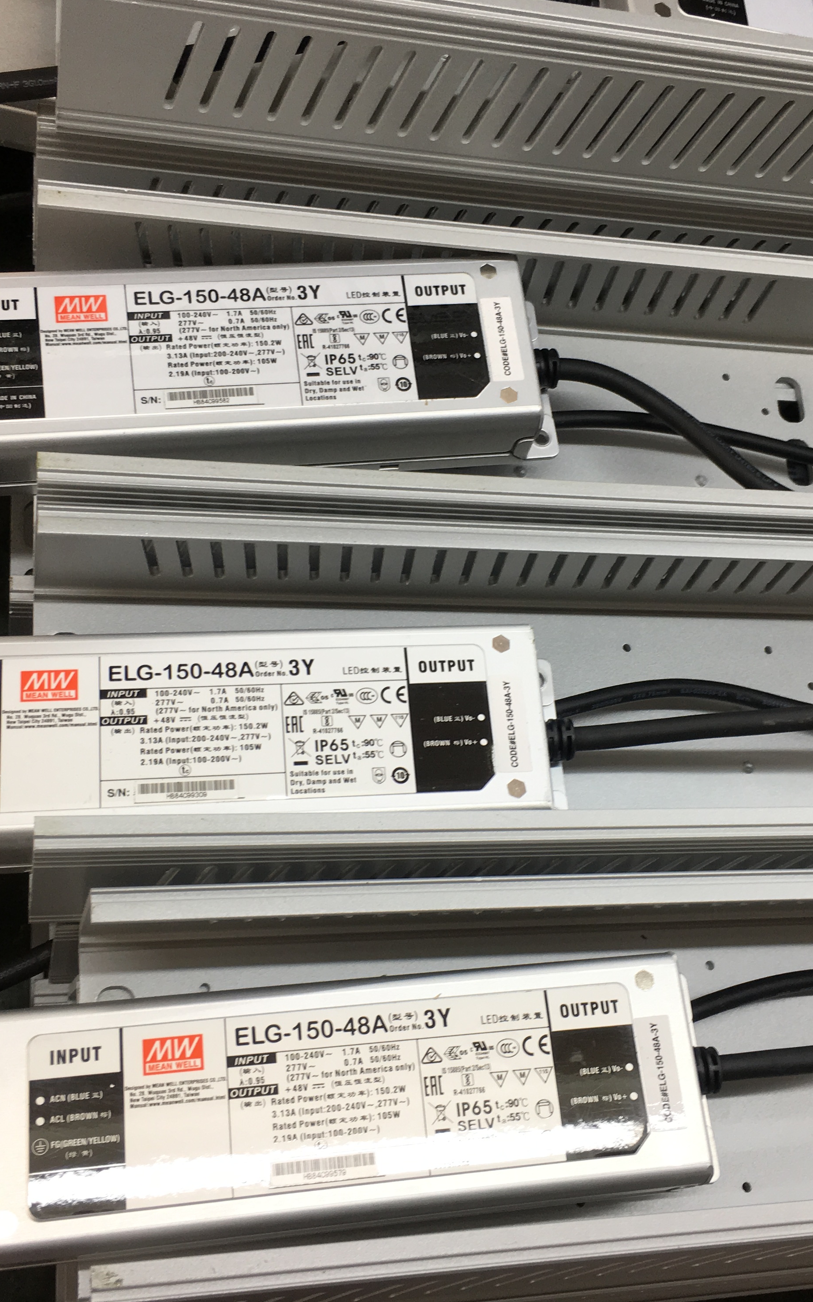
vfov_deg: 47.2
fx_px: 1489
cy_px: 637
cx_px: 453
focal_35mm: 42
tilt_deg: -63.1
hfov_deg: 30.5
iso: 32
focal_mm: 4.15
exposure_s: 1/50
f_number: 2.2
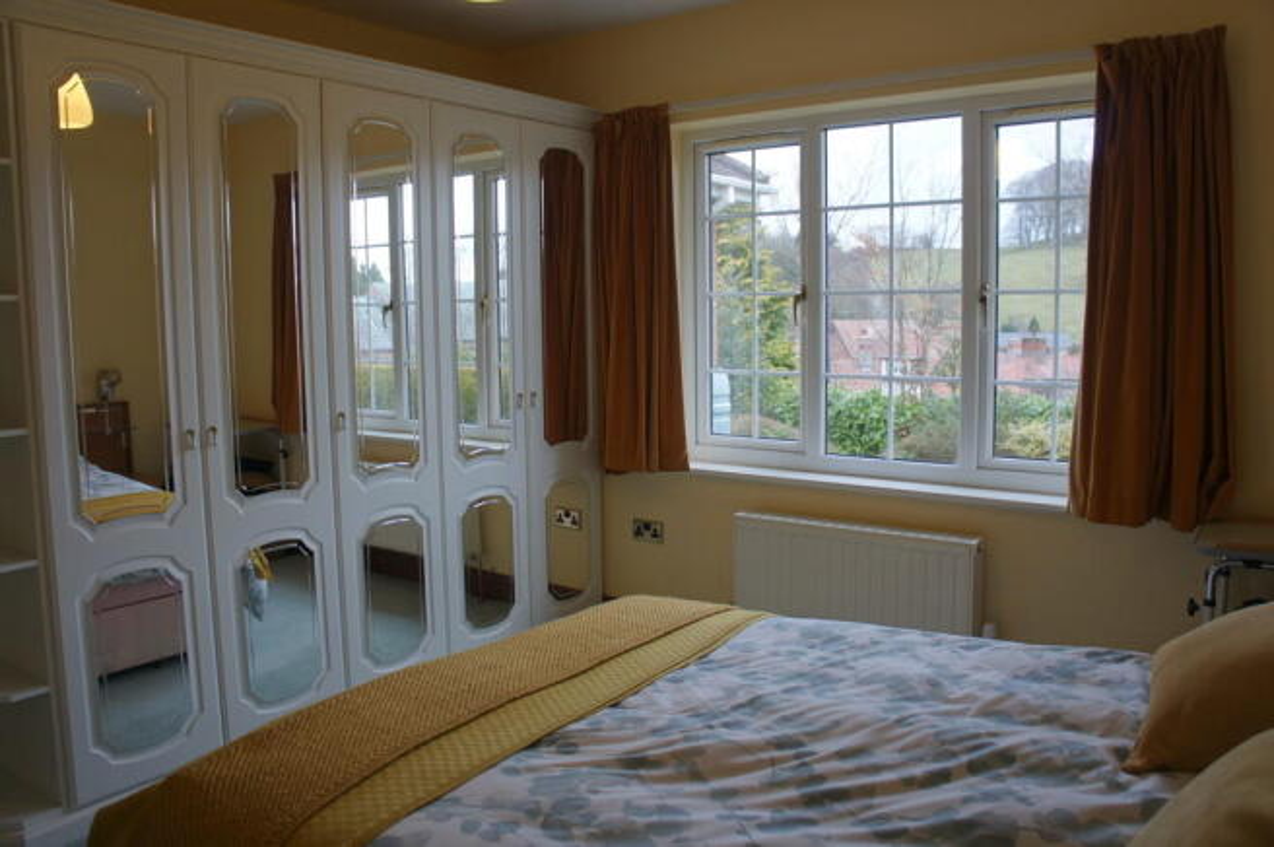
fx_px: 955
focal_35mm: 27
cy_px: 424
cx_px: 637
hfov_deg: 67.4
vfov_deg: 47.8
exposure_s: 1/30
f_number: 3.5
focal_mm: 18
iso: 250
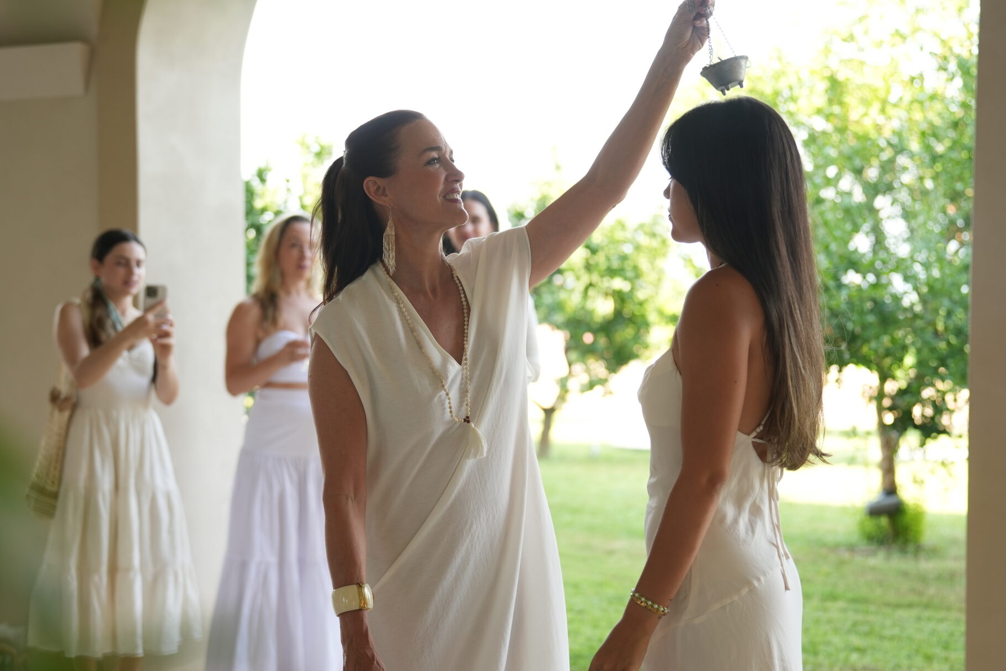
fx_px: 1845
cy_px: 393
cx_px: 473
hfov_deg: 30.5
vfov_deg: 20.6
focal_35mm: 66
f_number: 2.2
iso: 200
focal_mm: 47
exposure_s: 1/200
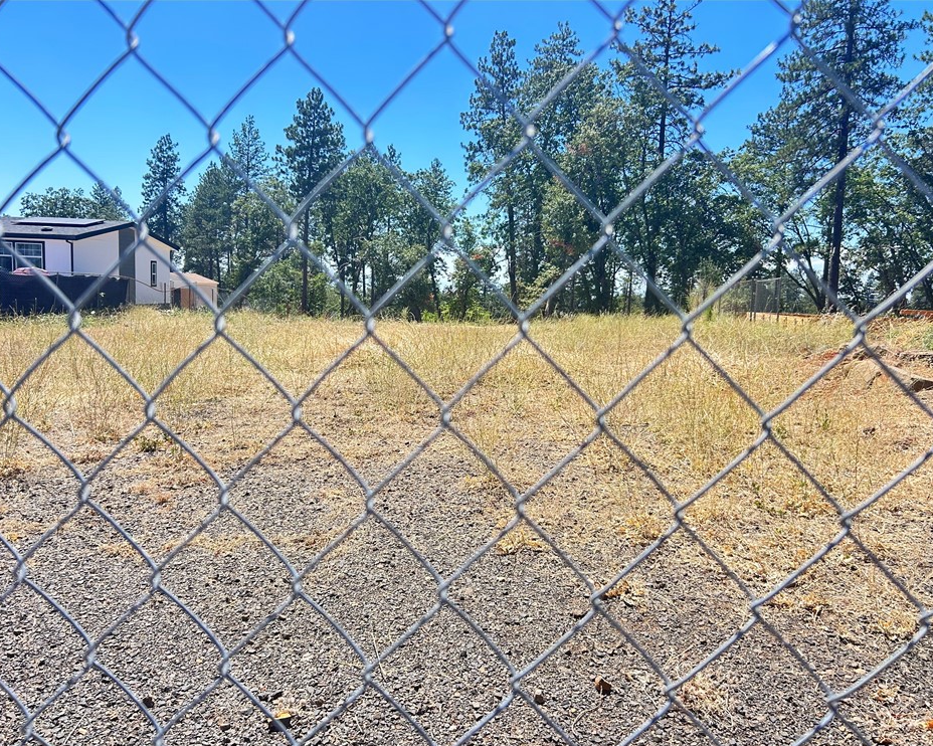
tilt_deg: -7.3
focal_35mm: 28
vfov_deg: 51.5
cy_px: 385
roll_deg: -2.2
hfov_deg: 62.2
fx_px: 773
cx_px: 459
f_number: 1.5
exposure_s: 1/1412
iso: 50
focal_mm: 5.7
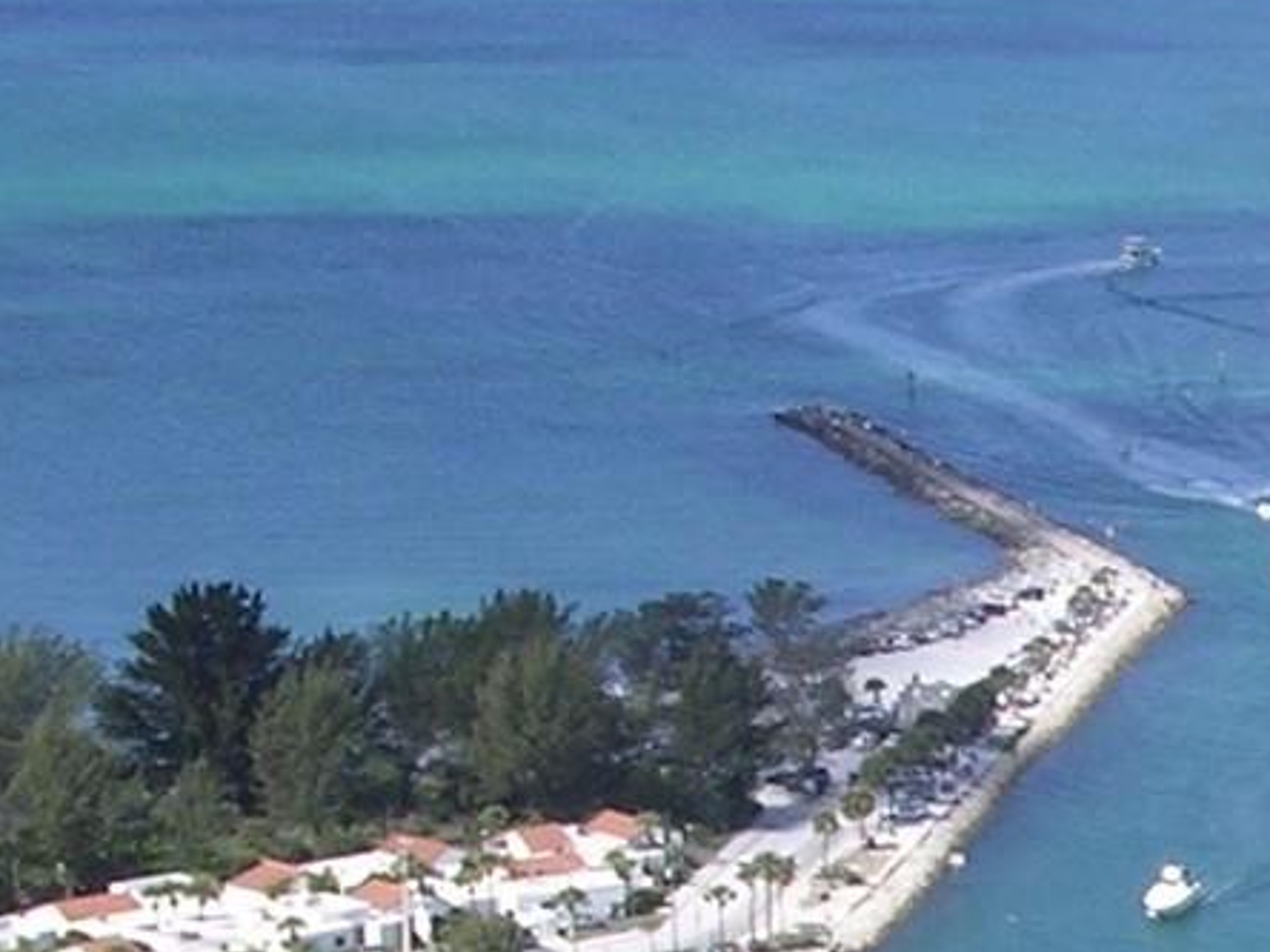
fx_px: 5026
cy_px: 1412
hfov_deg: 13.6
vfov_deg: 10.5
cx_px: 1851
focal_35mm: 137
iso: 100
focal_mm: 5.8
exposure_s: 1/268
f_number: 5.6
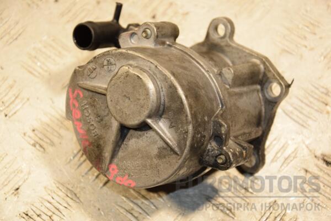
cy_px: 110
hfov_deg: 20.6
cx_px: 166
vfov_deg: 13.8
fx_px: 910
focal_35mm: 99
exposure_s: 1/125
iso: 800
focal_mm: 66
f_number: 5.3
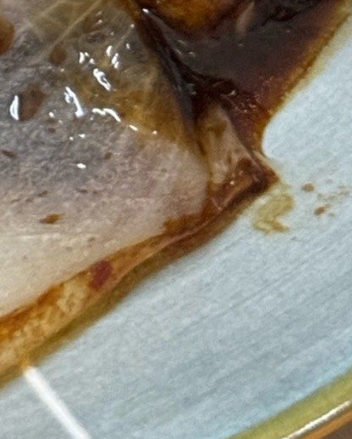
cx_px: -328
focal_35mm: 248
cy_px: -522
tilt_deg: -51.2
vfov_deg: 7.4
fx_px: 3229
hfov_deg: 6.1
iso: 500
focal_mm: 6.86
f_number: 1.78
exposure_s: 1/33
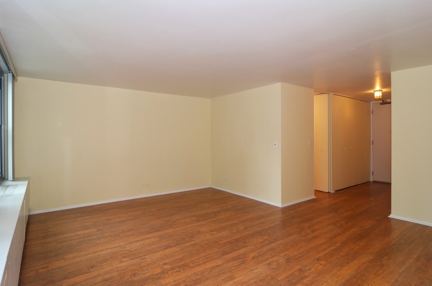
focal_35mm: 18
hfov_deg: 90.1
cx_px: 216
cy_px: 143
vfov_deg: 67.1
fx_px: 216
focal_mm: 12
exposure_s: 1/13
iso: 500
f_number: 7.1
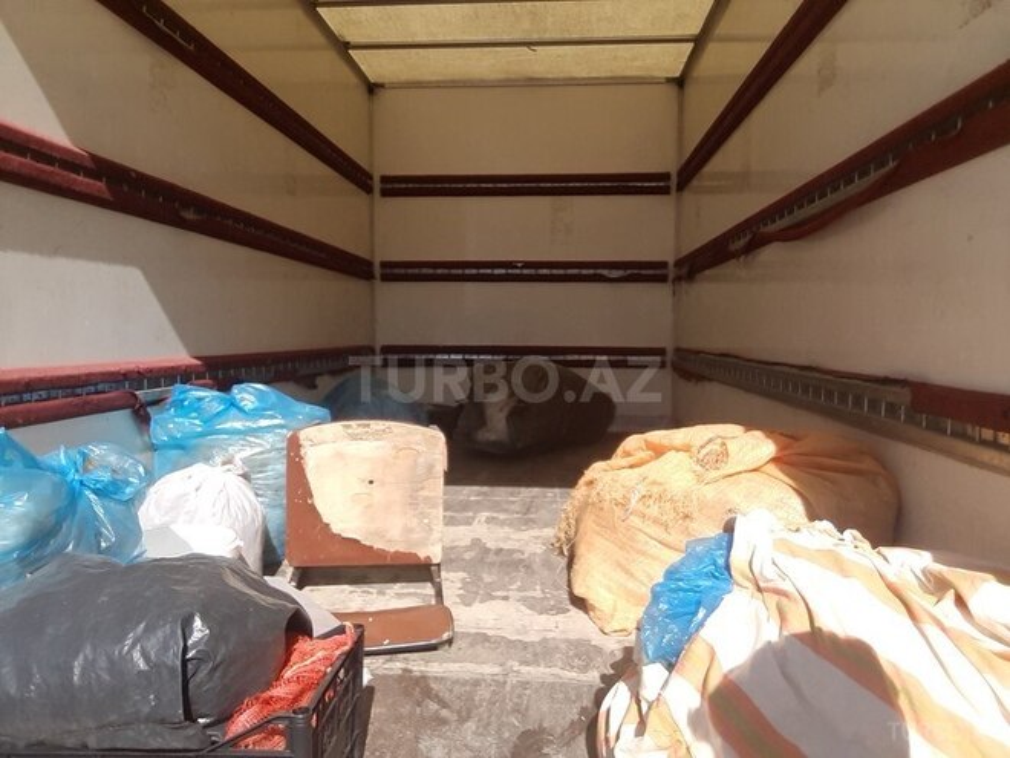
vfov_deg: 58.9
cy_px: 379
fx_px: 671
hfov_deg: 73.9
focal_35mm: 23
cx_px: 505
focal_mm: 2
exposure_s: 1/1140
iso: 50
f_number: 1.9
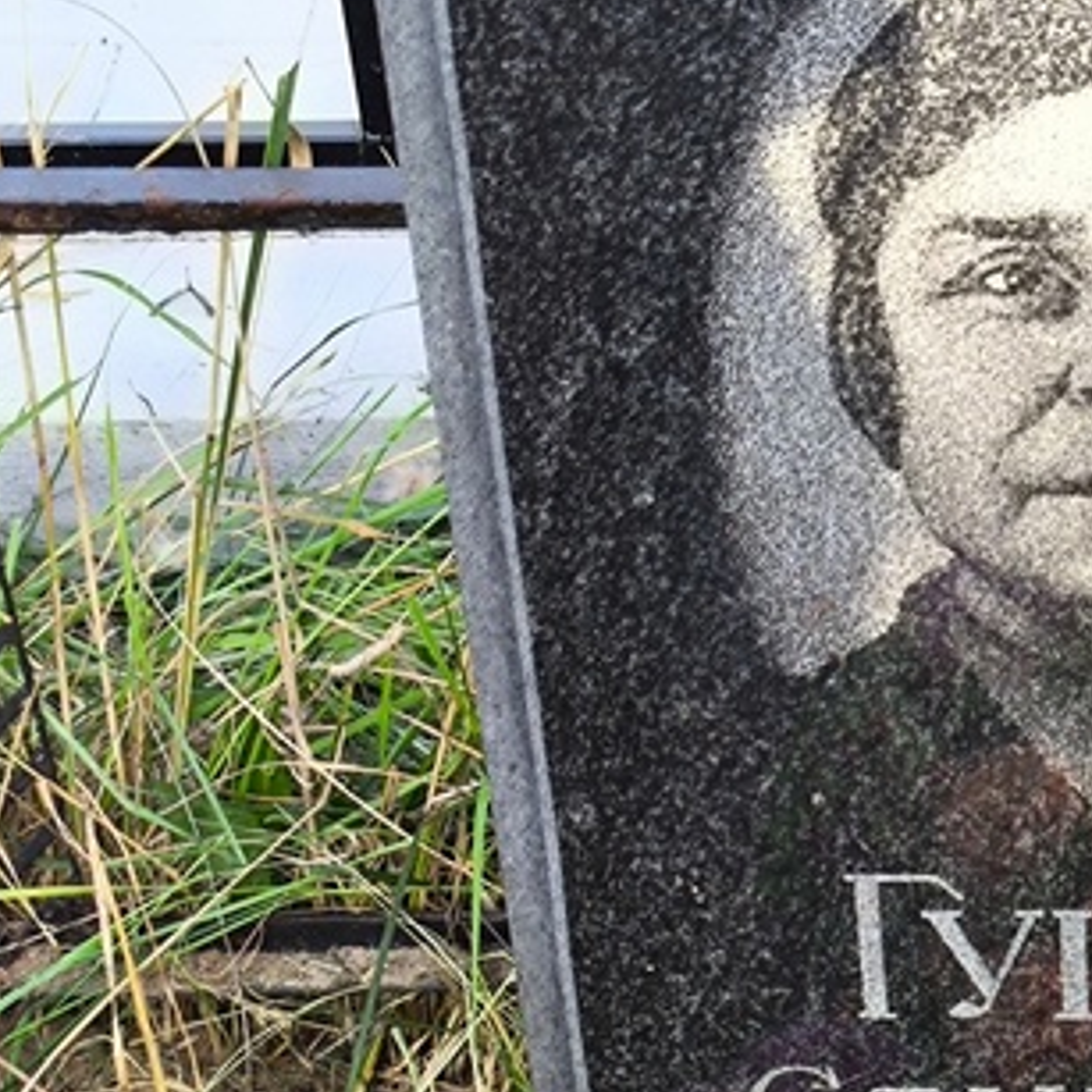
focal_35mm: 115
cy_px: 882
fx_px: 4104
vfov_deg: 15.1
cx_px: 1190
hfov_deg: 14.8
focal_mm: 4.71
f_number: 1.7
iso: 50
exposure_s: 1/173
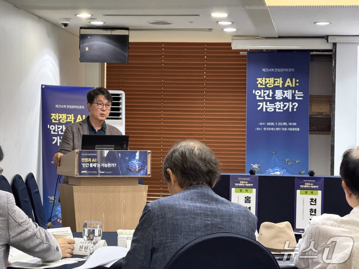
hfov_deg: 19.6
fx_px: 1037
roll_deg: -0.5
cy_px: 134
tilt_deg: +0.0
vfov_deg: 14.8
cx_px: 180
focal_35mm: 100
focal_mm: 16.89
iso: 640
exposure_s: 1/60
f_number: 2.8
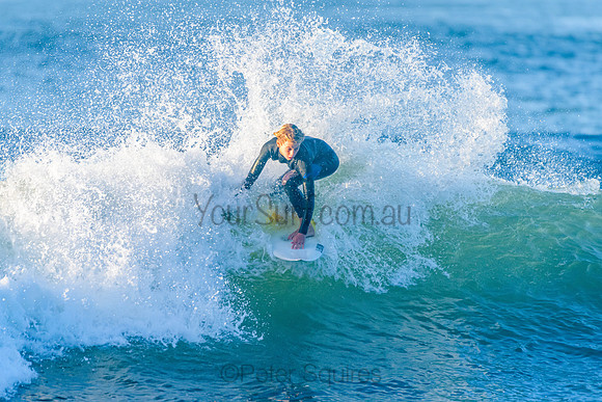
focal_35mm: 608
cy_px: 234
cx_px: 299
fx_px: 10169
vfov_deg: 2.3
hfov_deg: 3.4
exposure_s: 1/2000
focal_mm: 500
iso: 1250
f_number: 5.6
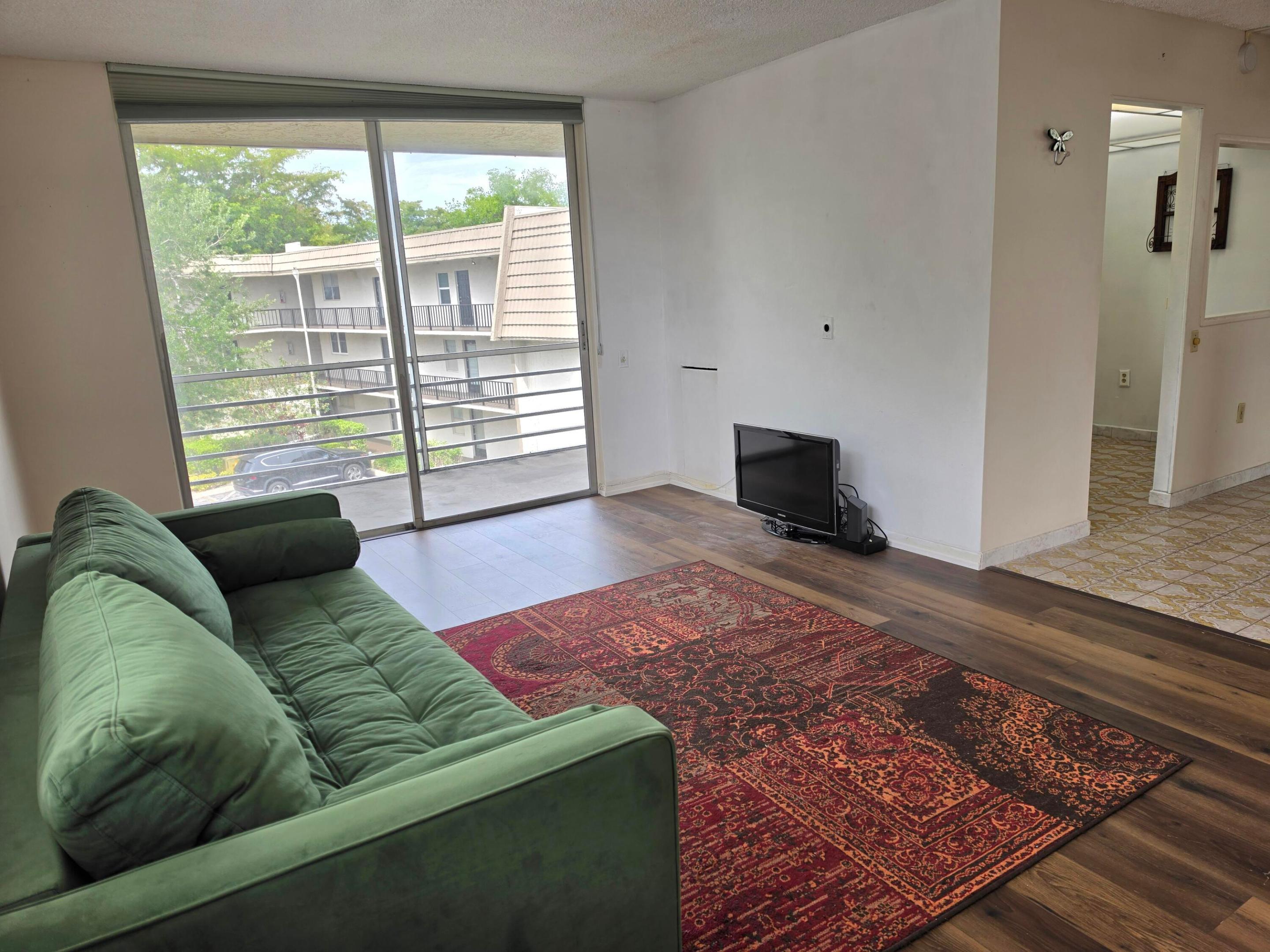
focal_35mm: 23
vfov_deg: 58.9
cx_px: 635
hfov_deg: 73.9
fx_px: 844
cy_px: 476
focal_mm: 6.5
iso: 10
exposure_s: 1/120
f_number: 1.4
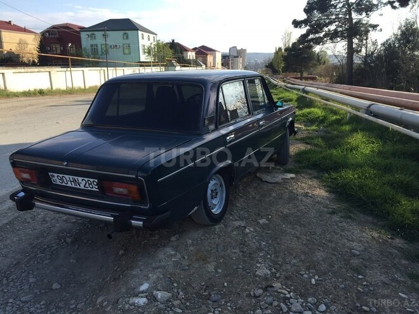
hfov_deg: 61.7
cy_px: 157
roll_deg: +0.3
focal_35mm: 29
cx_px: 210
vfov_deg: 48.2
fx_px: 351
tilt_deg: -15.1
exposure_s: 1/920
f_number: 2.2
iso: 32
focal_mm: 4.15
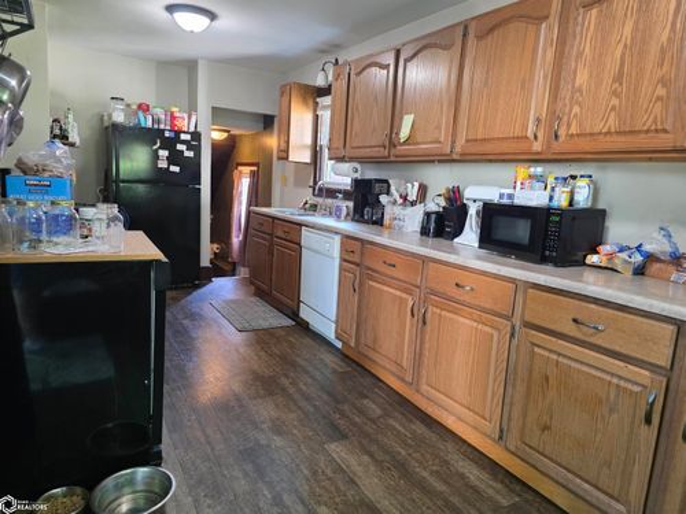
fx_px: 456
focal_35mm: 23
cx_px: 343
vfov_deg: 58.9
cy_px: 257
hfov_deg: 73.9
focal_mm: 6.3
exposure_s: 1/120
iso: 640
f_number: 1.7
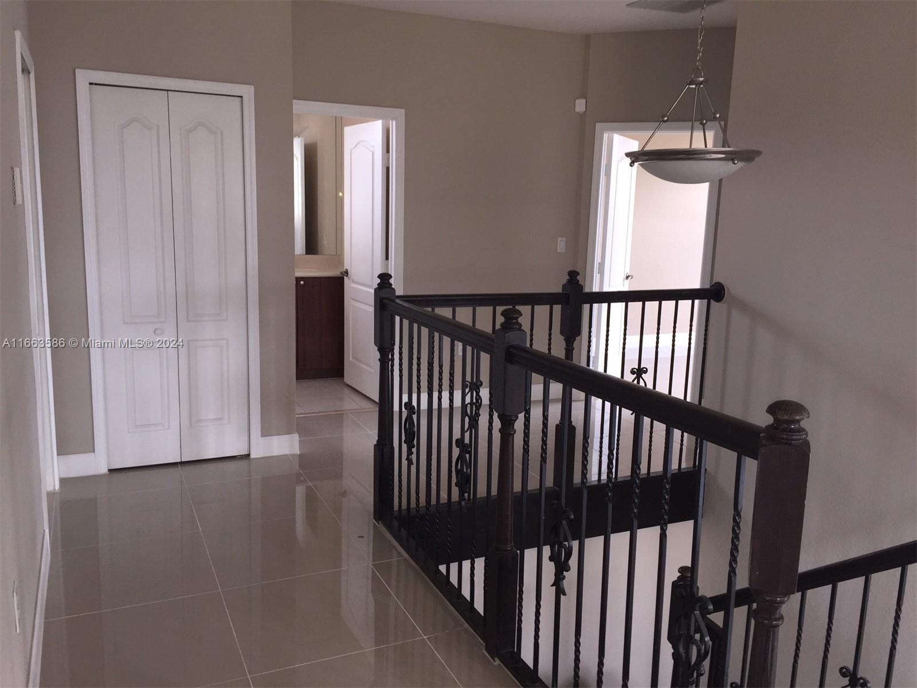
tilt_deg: -9.4
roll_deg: -1.8
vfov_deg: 48.2
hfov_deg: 61.7
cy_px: 344
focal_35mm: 29
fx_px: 768
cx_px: 458
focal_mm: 4.15
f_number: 2.2
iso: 40
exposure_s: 1/30
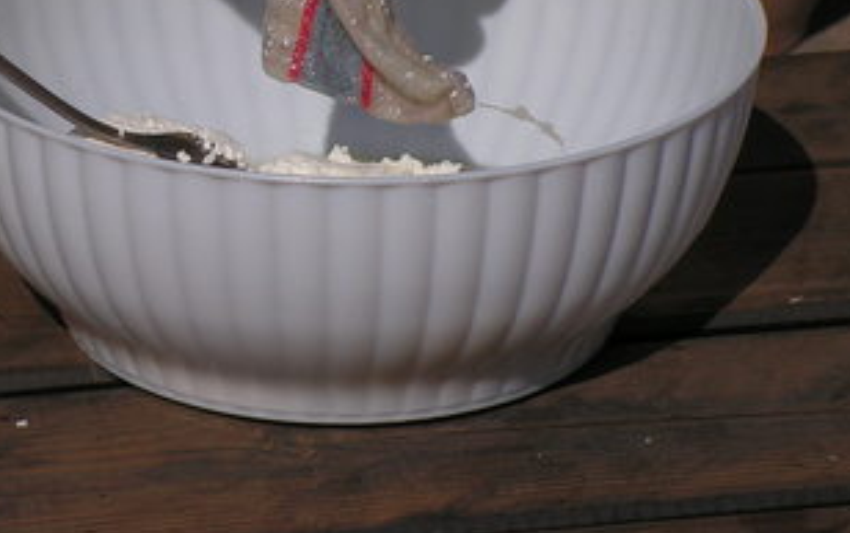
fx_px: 5309
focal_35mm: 229
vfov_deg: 5.7
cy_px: -10
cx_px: 241
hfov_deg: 9.1
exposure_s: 1/2000
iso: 64
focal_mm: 20.7
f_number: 4.8
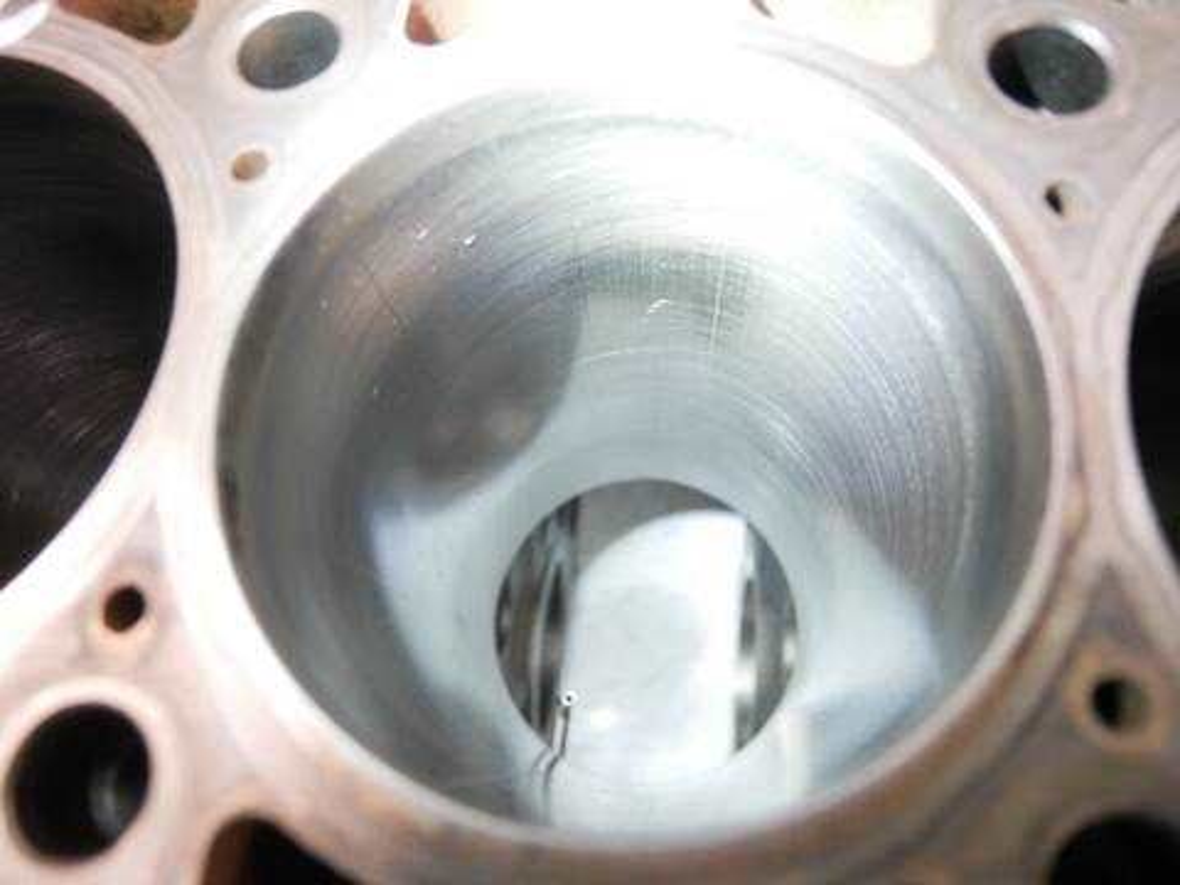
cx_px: 590
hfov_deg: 71.6
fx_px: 818
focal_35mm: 24
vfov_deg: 56.8
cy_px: 442
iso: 3200
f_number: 3.5
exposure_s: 1/80
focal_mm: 12
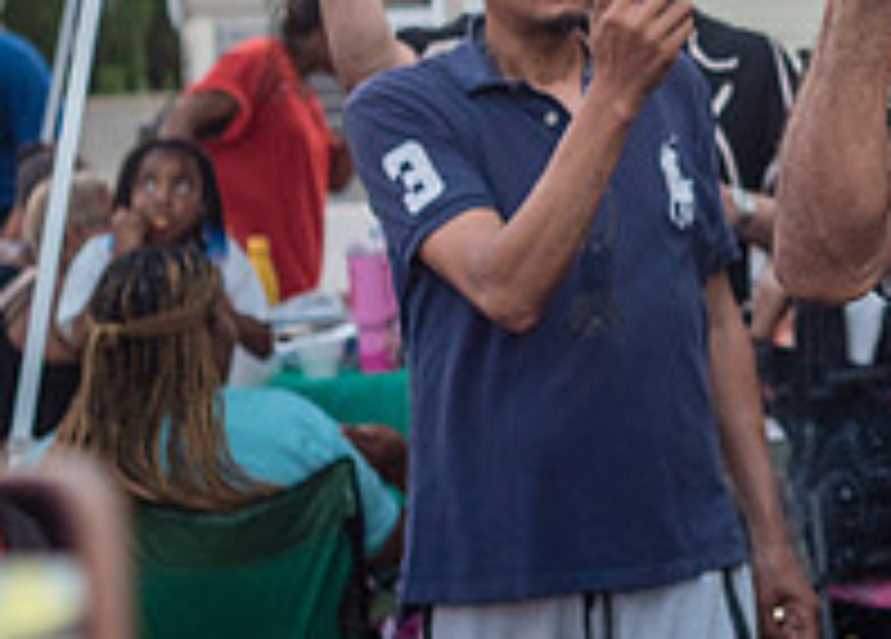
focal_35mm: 117
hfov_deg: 16.2
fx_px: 2965
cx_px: 1164
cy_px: 85
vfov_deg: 12.2
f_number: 3.2
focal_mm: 35
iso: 1000
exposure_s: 1/250
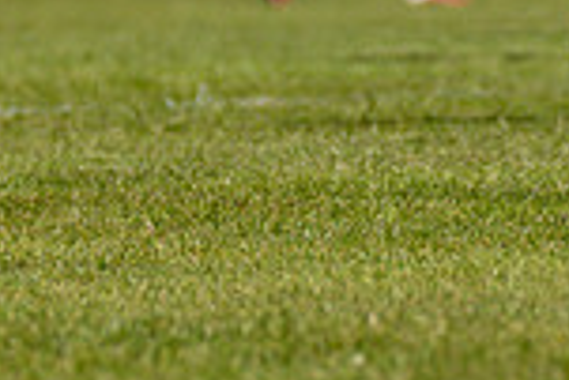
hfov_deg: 1.6
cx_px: -128
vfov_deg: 1.1
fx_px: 19997
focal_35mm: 1264
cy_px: -226
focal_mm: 220
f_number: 2.8
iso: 140
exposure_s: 1/6400
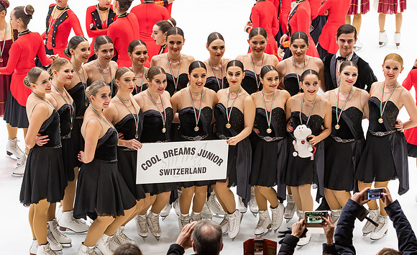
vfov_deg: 11.5
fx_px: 1258
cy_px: 111
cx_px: 201
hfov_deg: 18.8
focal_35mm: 111
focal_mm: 70
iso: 800
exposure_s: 1/125
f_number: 4.5
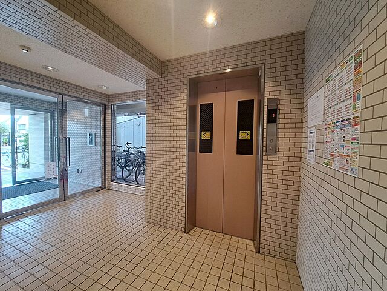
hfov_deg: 106.2
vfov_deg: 89.9
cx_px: 194
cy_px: 146
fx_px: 145
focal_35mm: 13
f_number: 2.2
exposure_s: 1/50
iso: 80
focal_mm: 1.74
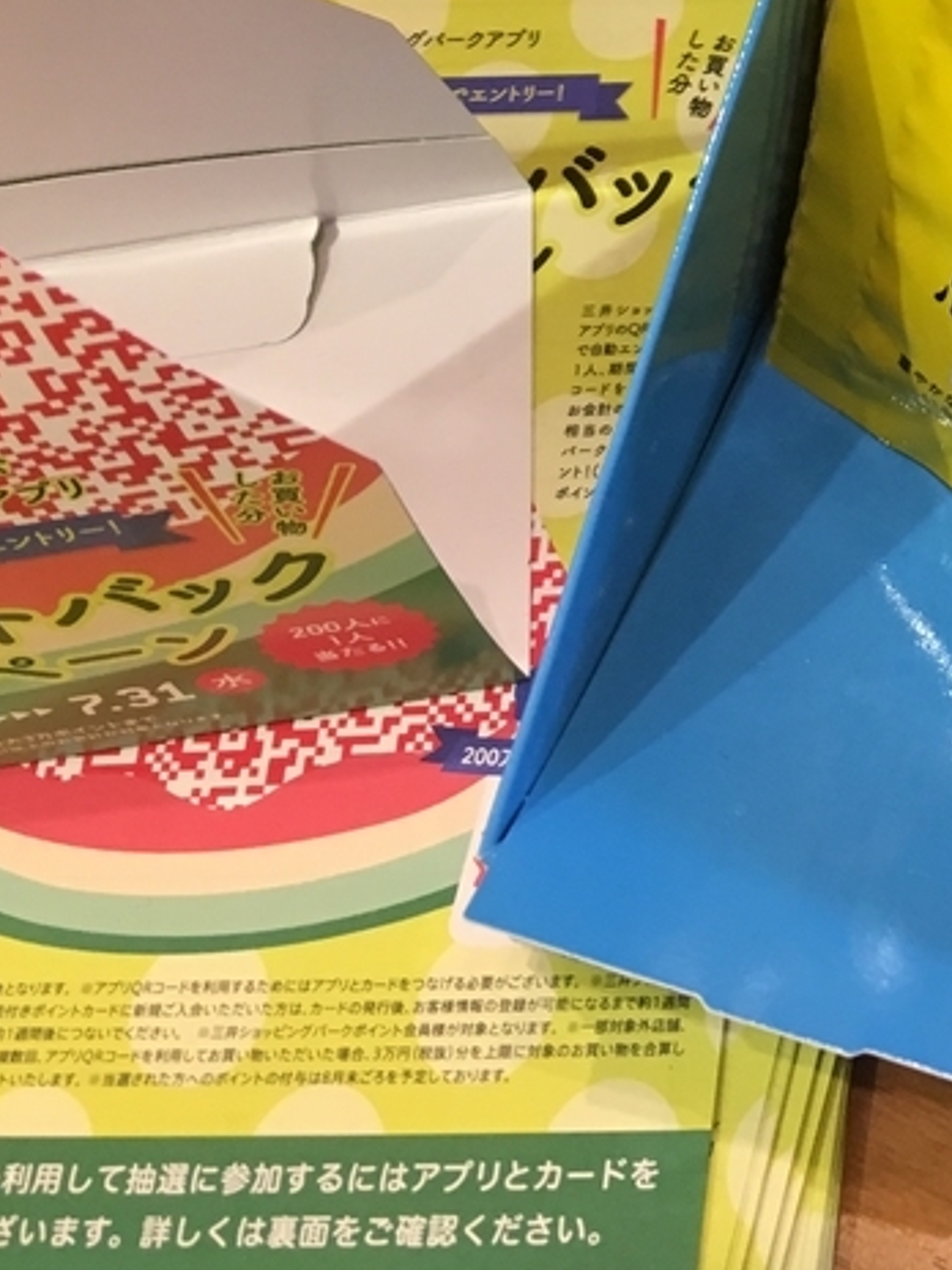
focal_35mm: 75
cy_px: -148
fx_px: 2750
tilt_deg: -50.5
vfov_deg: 24.2
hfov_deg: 18.6
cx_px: 1152
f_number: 2.2
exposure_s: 1/30
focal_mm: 4.15
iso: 40
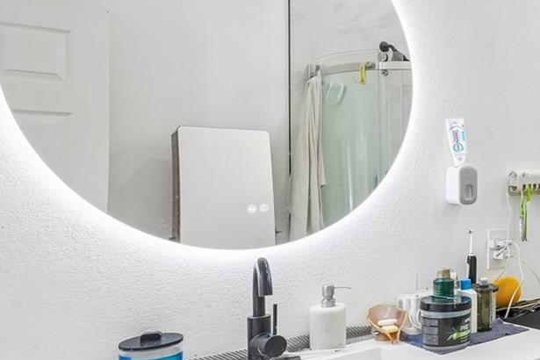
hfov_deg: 39.3
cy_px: 172
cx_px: 611
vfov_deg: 34.2
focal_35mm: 39
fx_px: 585
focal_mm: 10
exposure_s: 1/15
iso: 800
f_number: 8
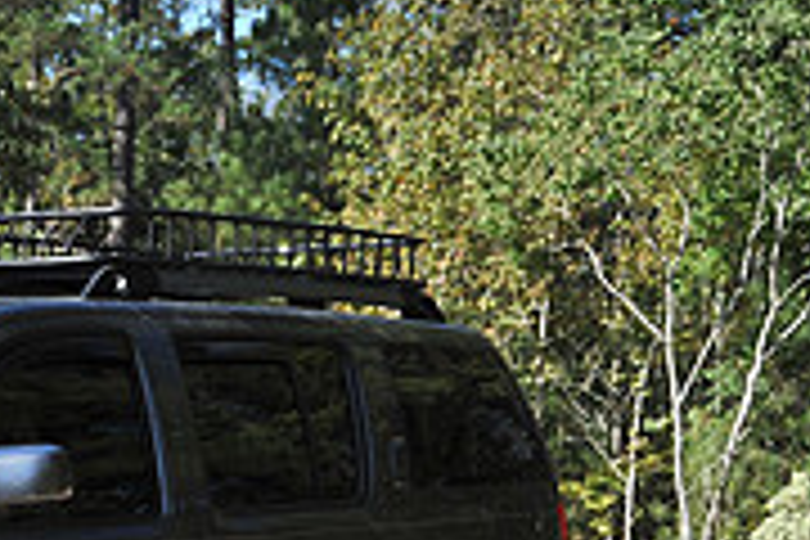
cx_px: -90
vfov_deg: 12.1
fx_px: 2542
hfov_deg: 17.5
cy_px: 446
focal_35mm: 113
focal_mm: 35
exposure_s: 1/800
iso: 200
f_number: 5.6
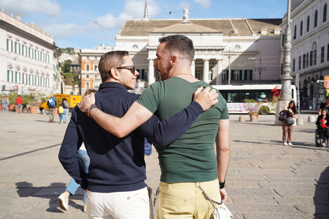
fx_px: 366
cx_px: 164
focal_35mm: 40
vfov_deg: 33.4
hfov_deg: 48.5
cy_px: 110
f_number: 6.3
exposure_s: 1/400
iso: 100
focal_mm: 40
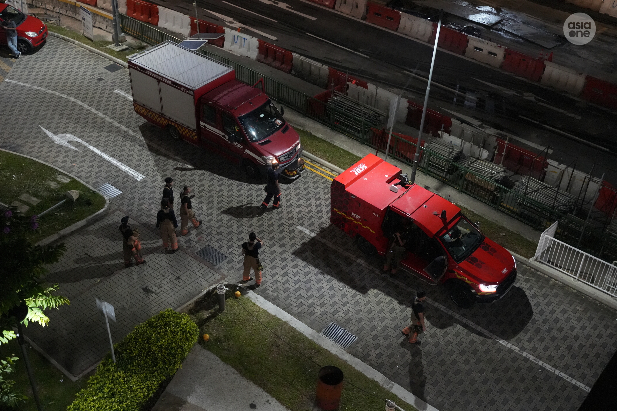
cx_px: 308
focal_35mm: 42
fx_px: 720
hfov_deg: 46.4
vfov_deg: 31.9
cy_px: 206
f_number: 2.8
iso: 12800
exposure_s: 1/200
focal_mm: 42
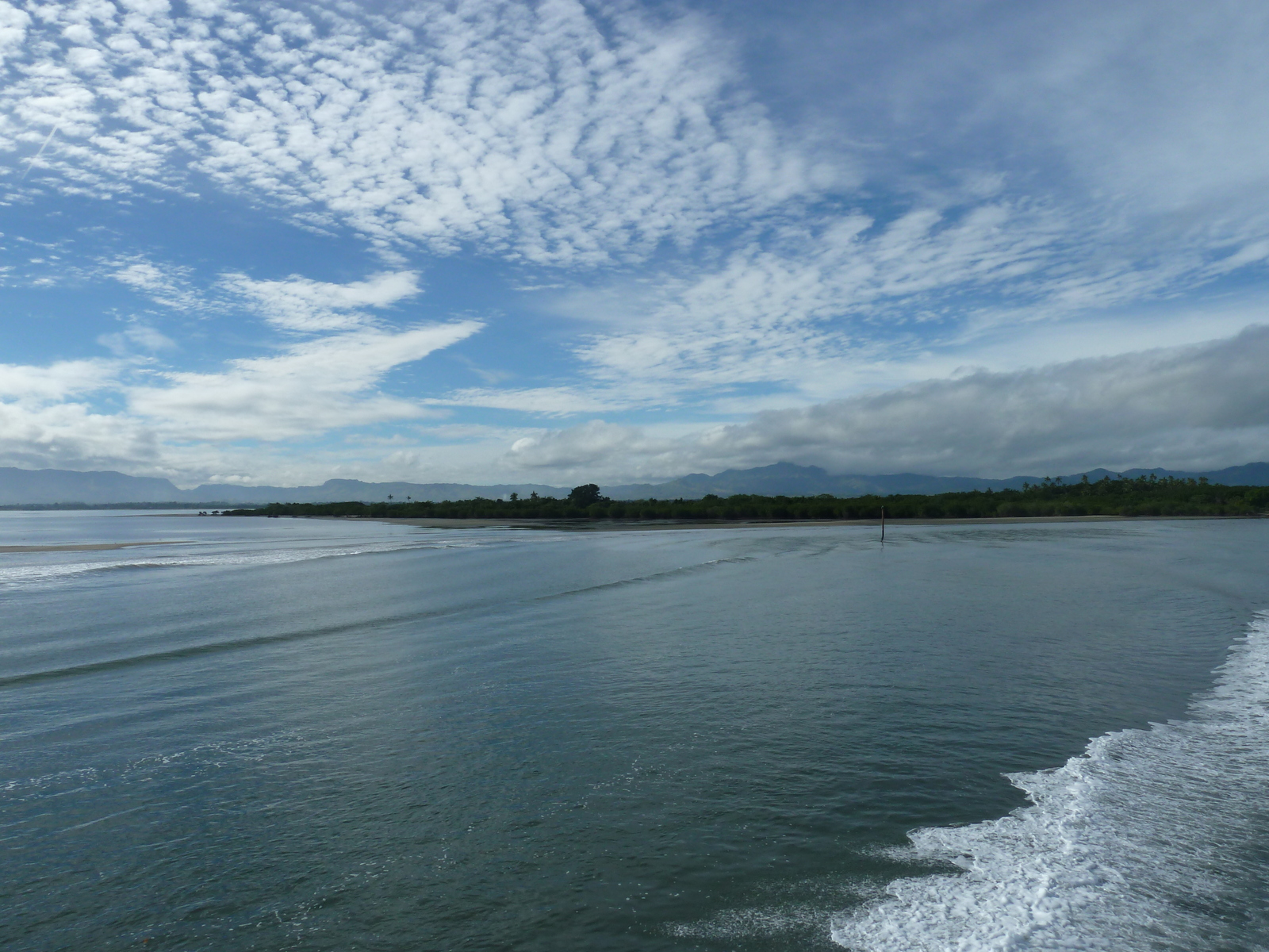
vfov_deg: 54.9
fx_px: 916
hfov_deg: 69.4
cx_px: 634
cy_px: 476
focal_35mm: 25
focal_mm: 4.1
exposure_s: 1/640
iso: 80
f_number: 5.6
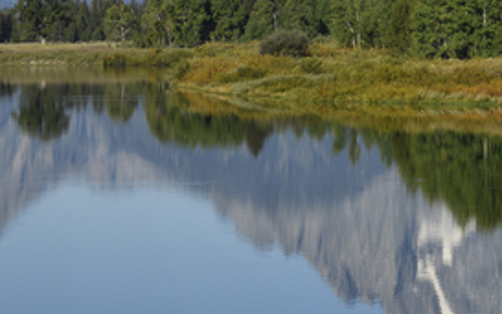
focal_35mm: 234
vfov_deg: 5.6
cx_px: 458
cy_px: 38
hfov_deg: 8.9
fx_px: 3203
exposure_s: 1/125
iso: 72
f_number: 11
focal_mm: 112
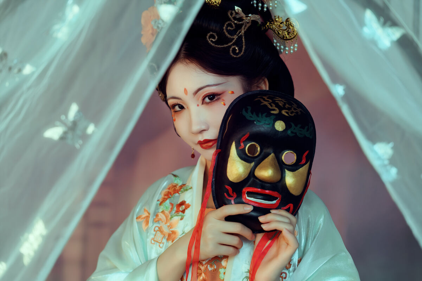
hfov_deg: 39.6
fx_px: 586
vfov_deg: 27.0
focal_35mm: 50
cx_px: 211
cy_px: 140
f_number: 2.5
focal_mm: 50
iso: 125
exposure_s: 1/100
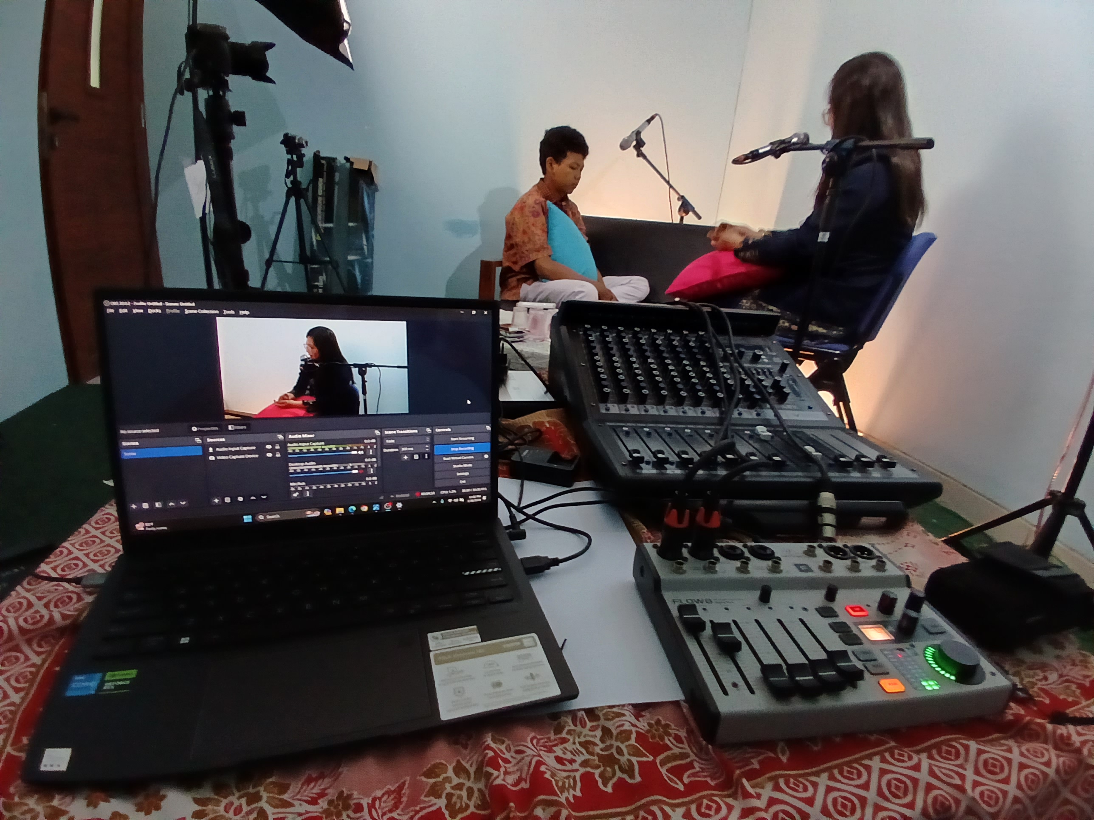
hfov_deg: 91.0
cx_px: 547
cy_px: 410
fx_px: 537
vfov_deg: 74.7
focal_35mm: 17
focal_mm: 1.4
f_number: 2.2
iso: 250
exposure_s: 1/14
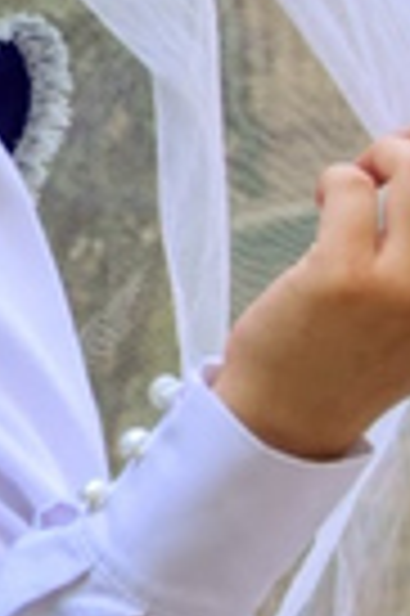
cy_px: -58
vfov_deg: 9.0
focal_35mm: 227
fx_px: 3887
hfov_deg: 5.9
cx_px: -383
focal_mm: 30
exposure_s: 1/160
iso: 200
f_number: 4.2
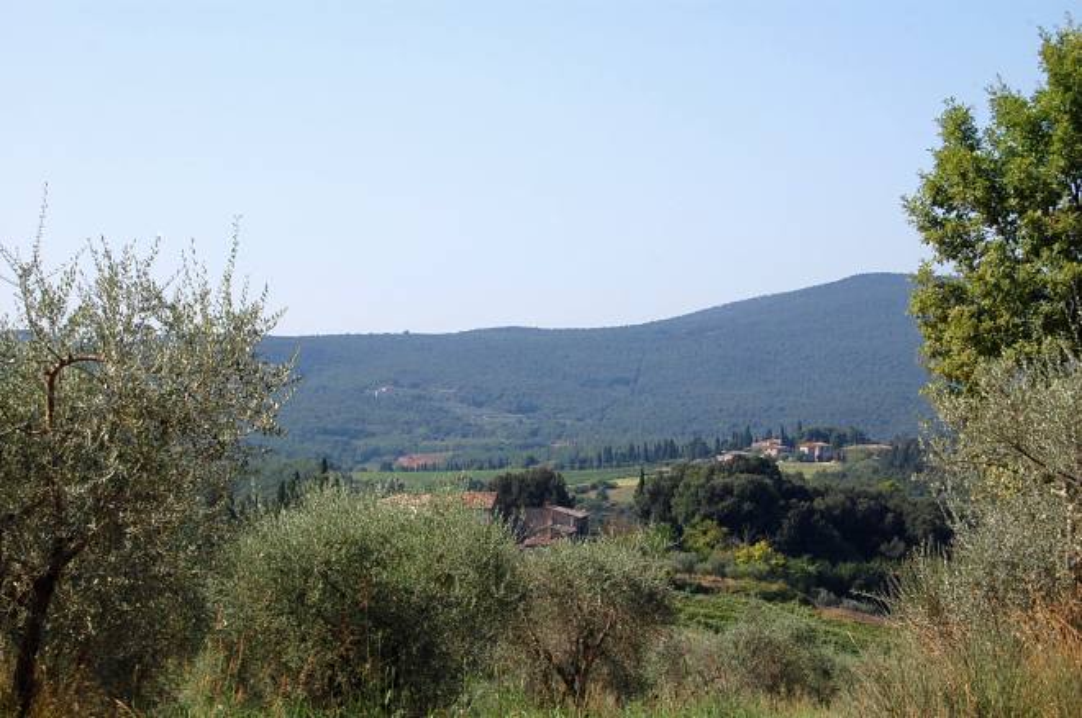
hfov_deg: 24.7
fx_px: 2476
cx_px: 541
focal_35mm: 82
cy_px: 359
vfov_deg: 16.5
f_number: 10
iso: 200
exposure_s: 1/250
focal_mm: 55
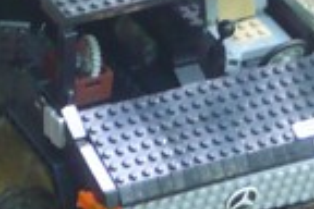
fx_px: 3375
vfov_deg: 3.6
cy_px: 81
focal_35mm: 387
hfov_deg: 5.3
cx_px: 155
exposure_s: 1/20
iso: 200
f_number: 4.6
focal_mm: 14.8
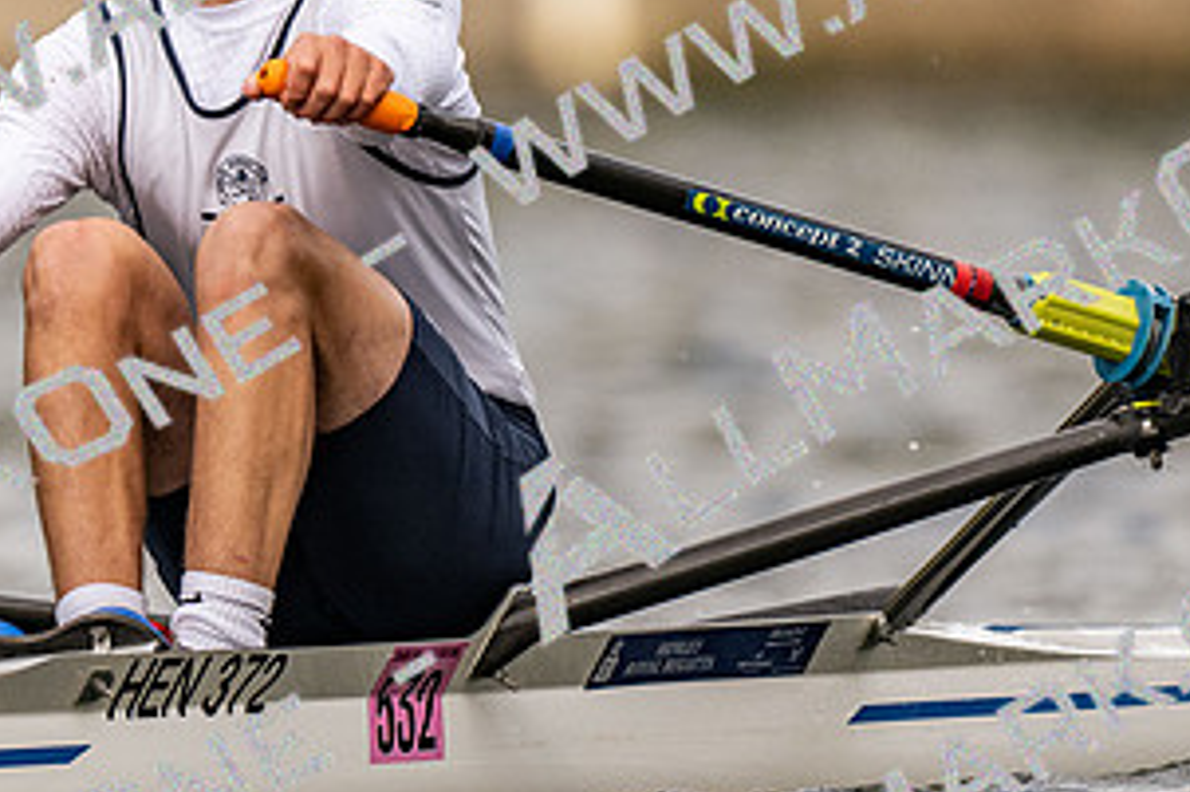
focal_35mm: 1730
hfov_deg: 1.2
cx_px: 181
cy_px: 272
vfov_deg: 0.8
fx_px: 57153
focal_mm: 600
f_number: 4
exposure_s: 1/2500
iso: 640
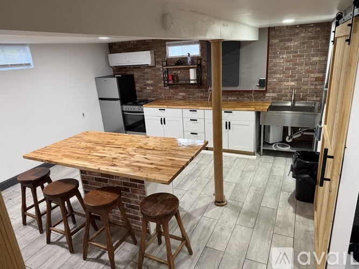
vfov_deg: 56.8
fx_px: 249
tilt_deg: -18.0
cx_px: 180
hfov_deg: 71.6
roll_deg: +3.9
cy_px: 134
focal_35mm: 24
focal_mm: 6.76
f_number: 1.78
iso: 250
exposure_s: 1/60
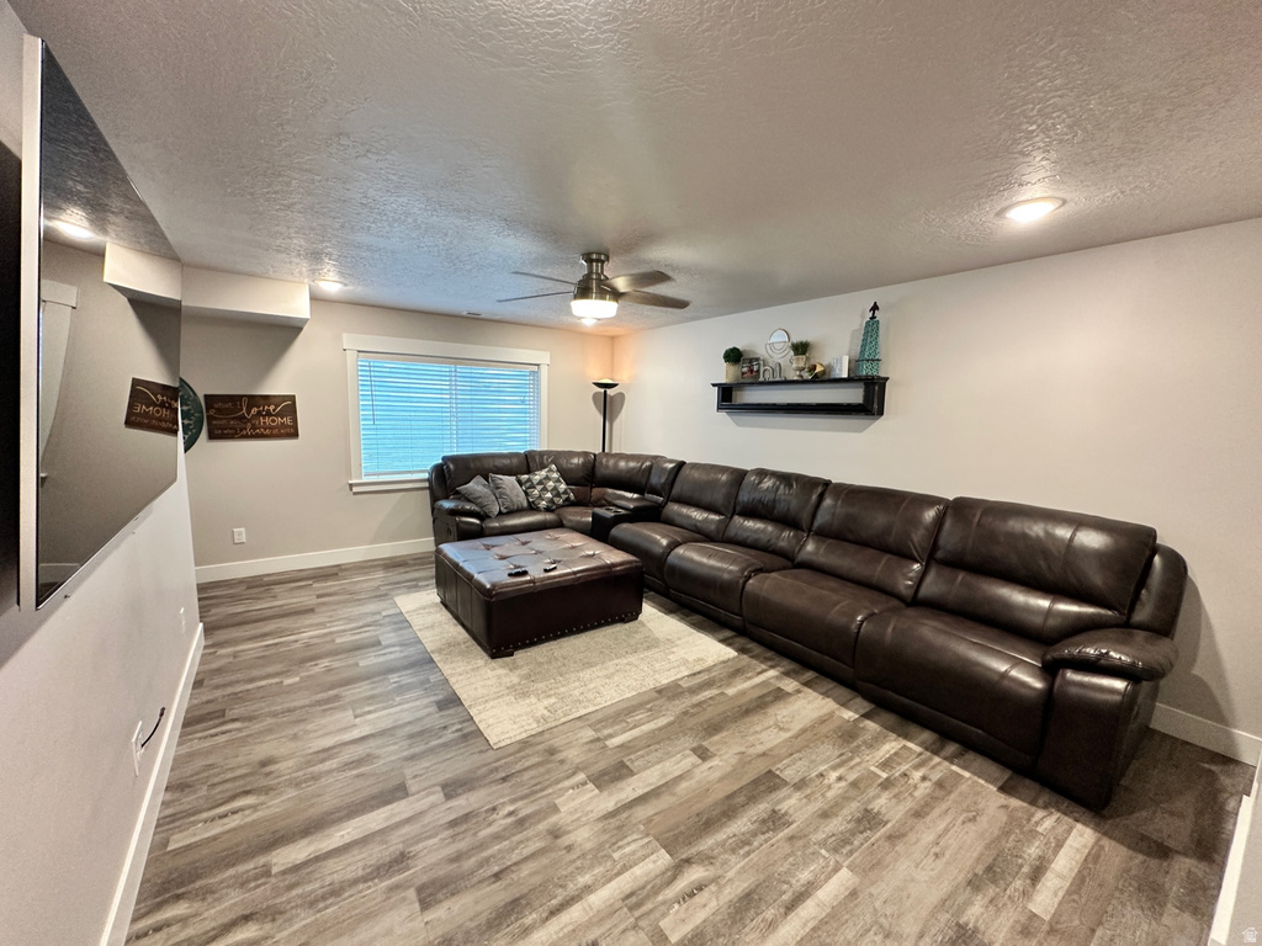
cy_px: 473
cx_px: 631
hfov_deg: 102.1
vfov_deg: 85.7
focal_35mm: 14
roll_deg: -1.4
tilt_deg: -7.7
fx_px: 510
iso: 250
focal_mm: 2.22
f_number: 2.2
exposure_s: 1/60
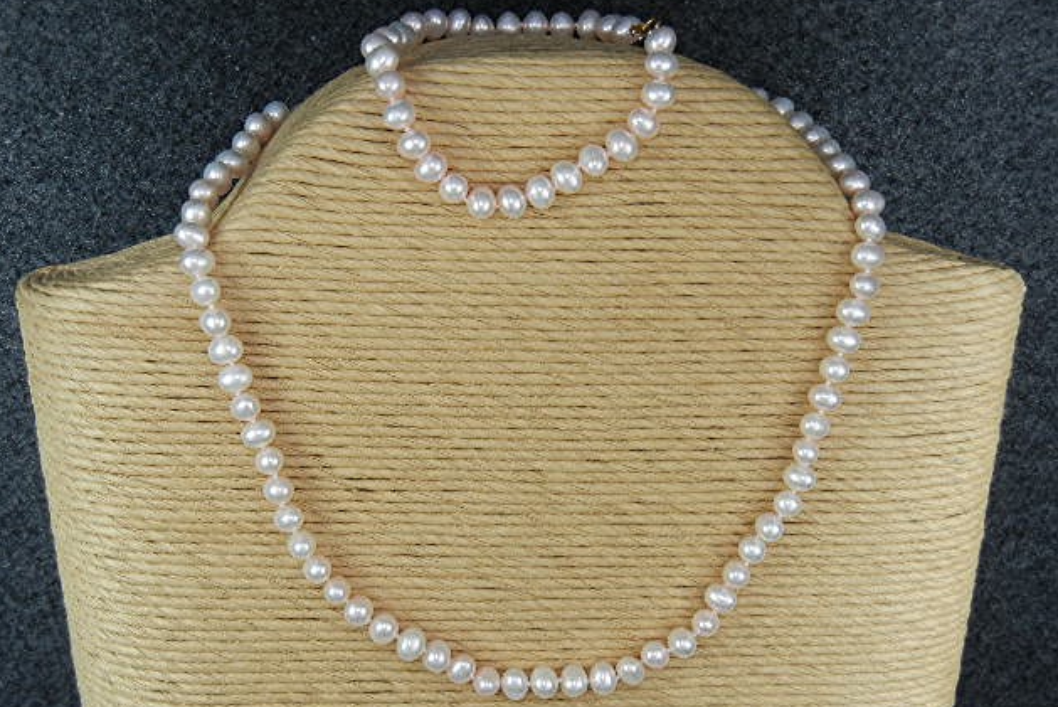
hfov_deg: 36.2
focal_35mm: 55
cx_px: 521
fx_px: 1617
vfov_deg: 24.6
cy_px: 380
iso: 214
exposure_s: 1/30
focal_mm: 9.3
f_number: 3.9
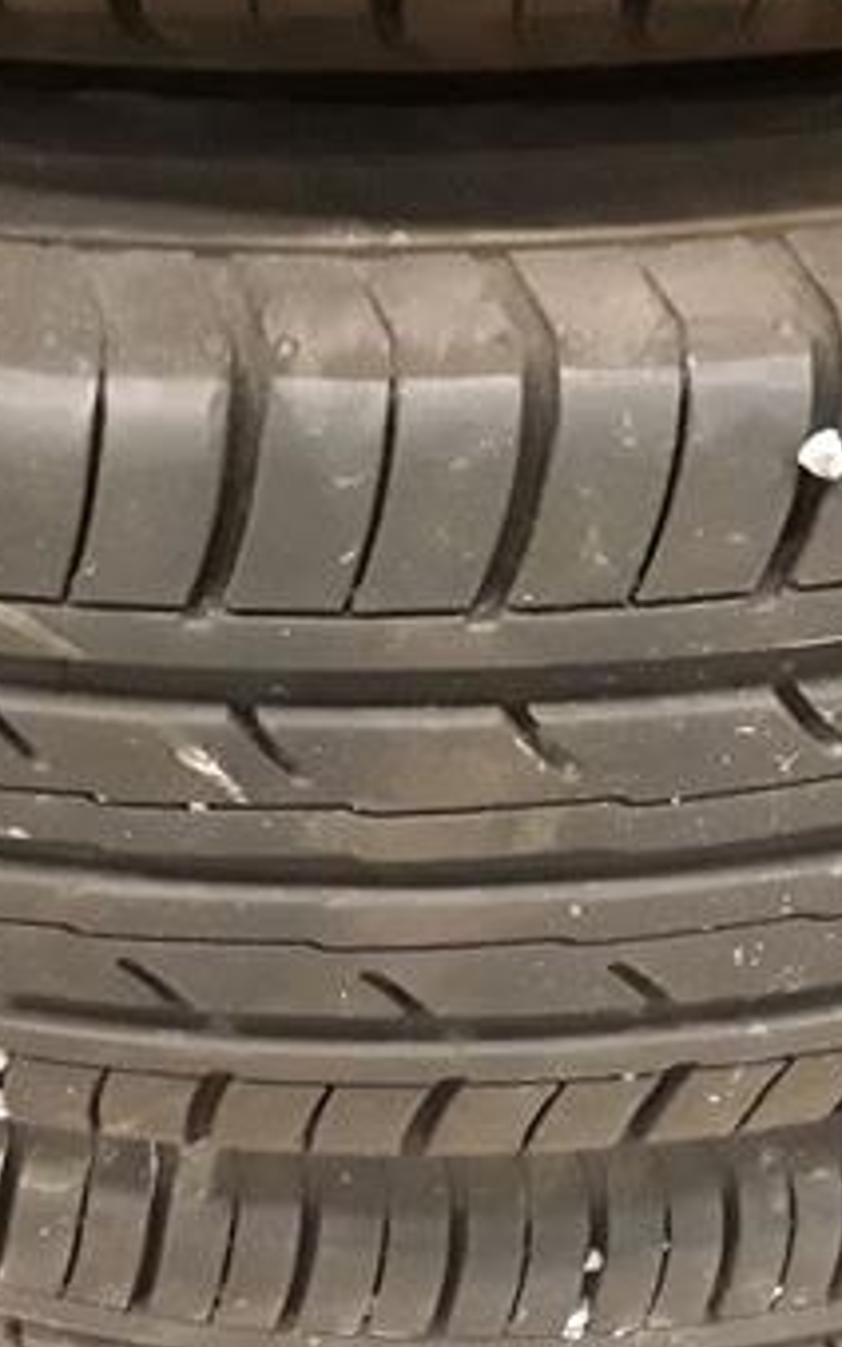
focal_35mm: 56
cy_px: 838
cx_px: 481
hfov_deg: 23.1
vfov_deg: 36.1
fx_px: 2055
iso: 400
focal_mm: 2.91
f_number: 1.9
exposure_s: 1/25
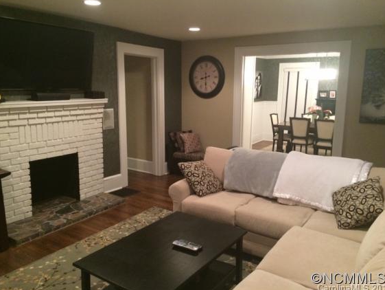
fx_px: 345
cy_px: 144
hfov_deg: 58.3
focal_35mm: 31
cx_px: 197
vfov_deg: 45.5
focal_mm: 4.12
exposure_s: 1/20
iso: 320
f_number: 2.2
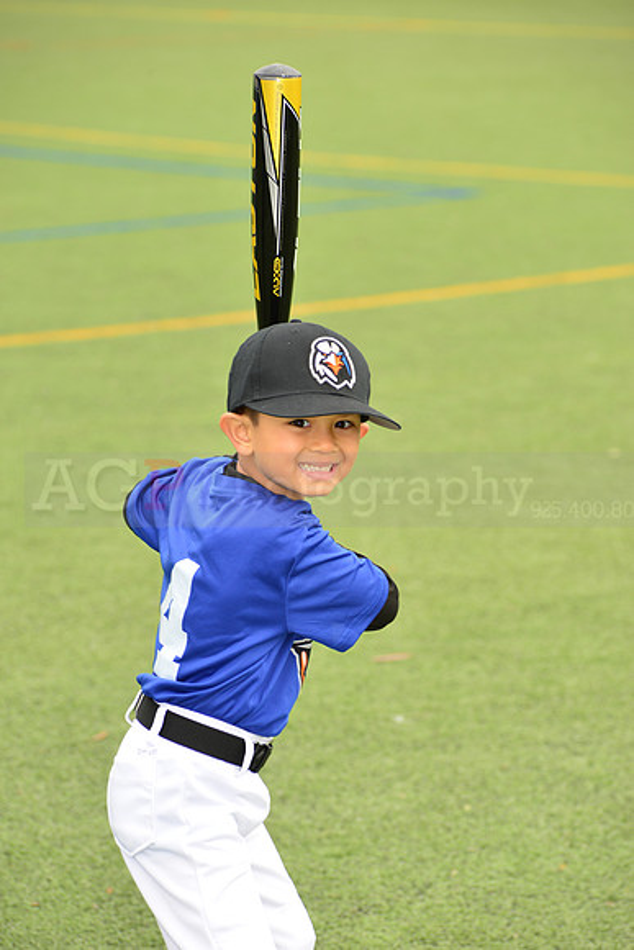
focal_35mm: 160
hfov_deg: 8.6
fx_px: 4224
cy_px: 475
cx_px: 317
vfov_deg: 12.8
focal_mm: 160
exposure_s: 1/200
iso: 250
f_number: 8
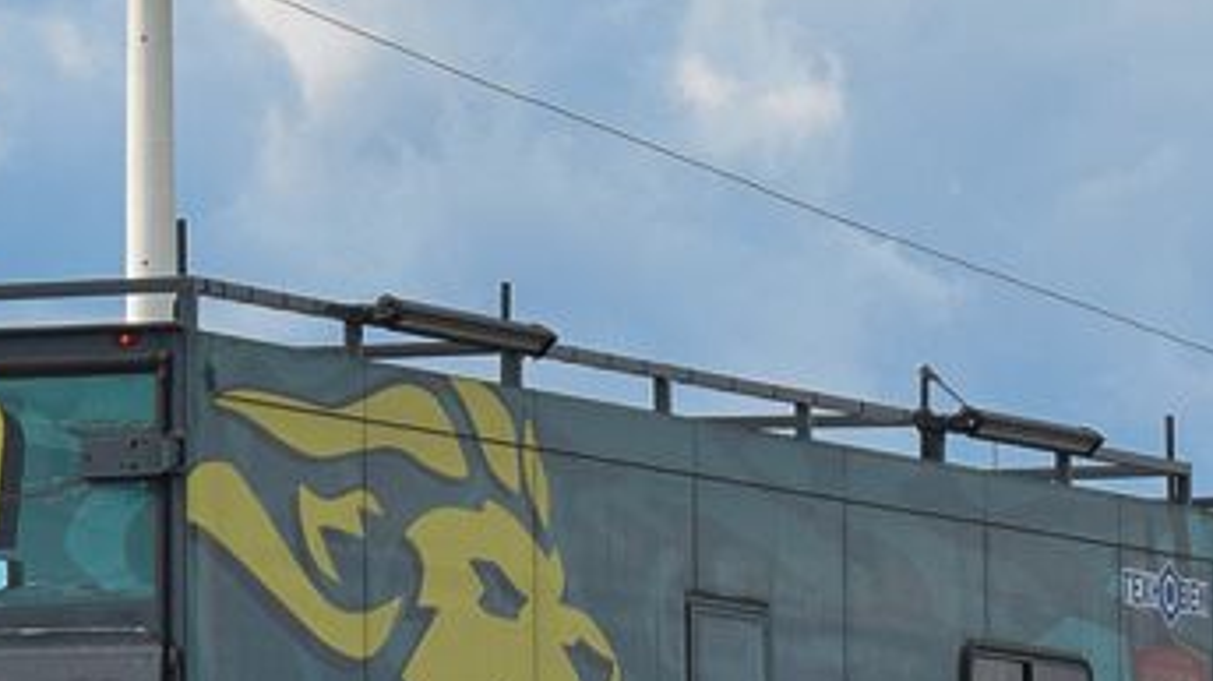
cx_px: 769
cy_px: 646
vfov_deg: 4.0
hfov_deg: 7.2
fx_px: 9702
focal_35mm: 302
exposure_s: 1/1000
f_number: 6.3
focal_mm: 55
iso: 400
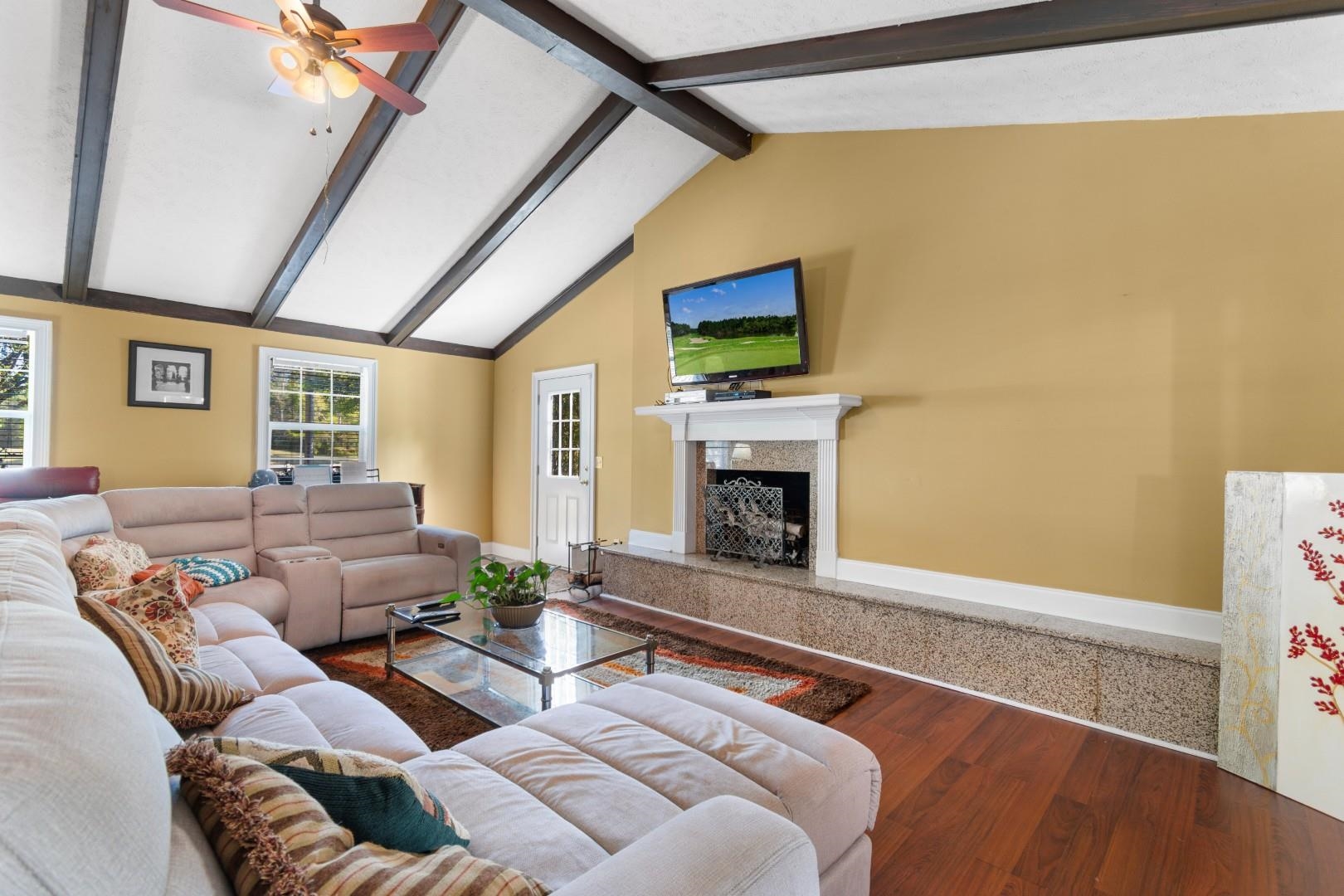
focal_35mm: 15
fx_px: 560
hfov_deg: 100.4
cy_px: 448
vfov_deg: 77.3
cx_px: 672
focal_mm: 10
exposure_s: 1.3
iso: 100
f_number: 4.5
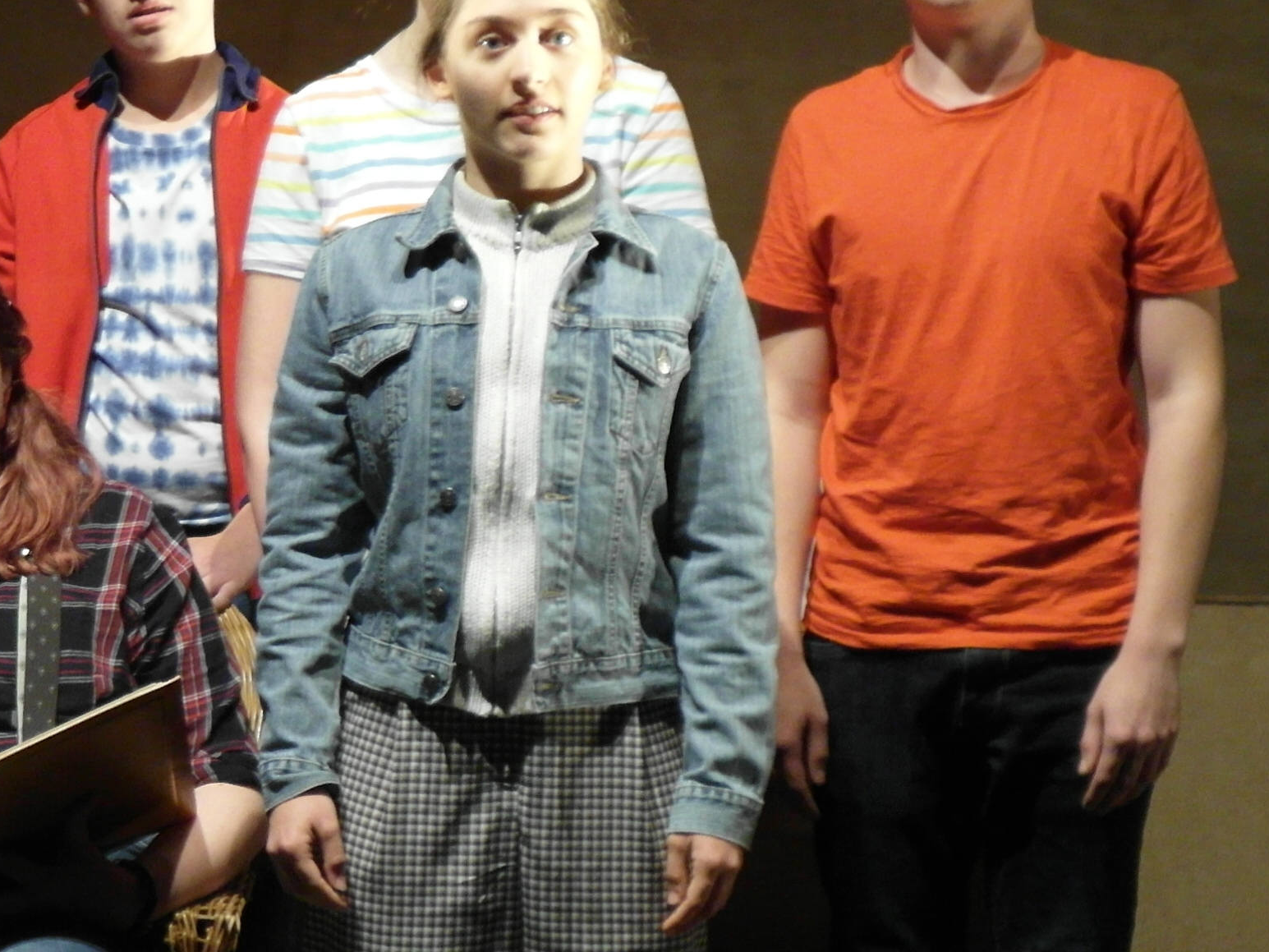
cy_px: 571
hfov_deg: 11.4
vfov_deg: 8.7
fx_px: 6233
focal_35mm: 170
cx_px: -161
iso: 320
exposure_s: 1/30
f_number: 2.4
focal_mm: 15.6
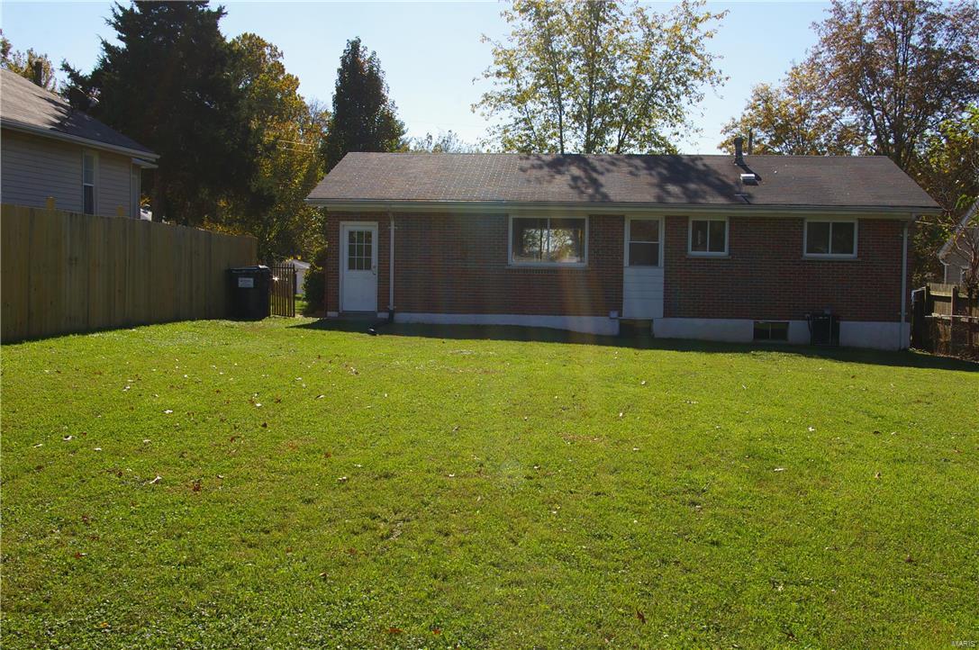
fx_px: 1059
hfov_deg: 49.6
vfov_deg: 34.1
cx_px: 490
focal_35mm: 39
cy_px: 325
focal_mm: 26
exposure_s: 1/250
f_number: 11
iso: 200
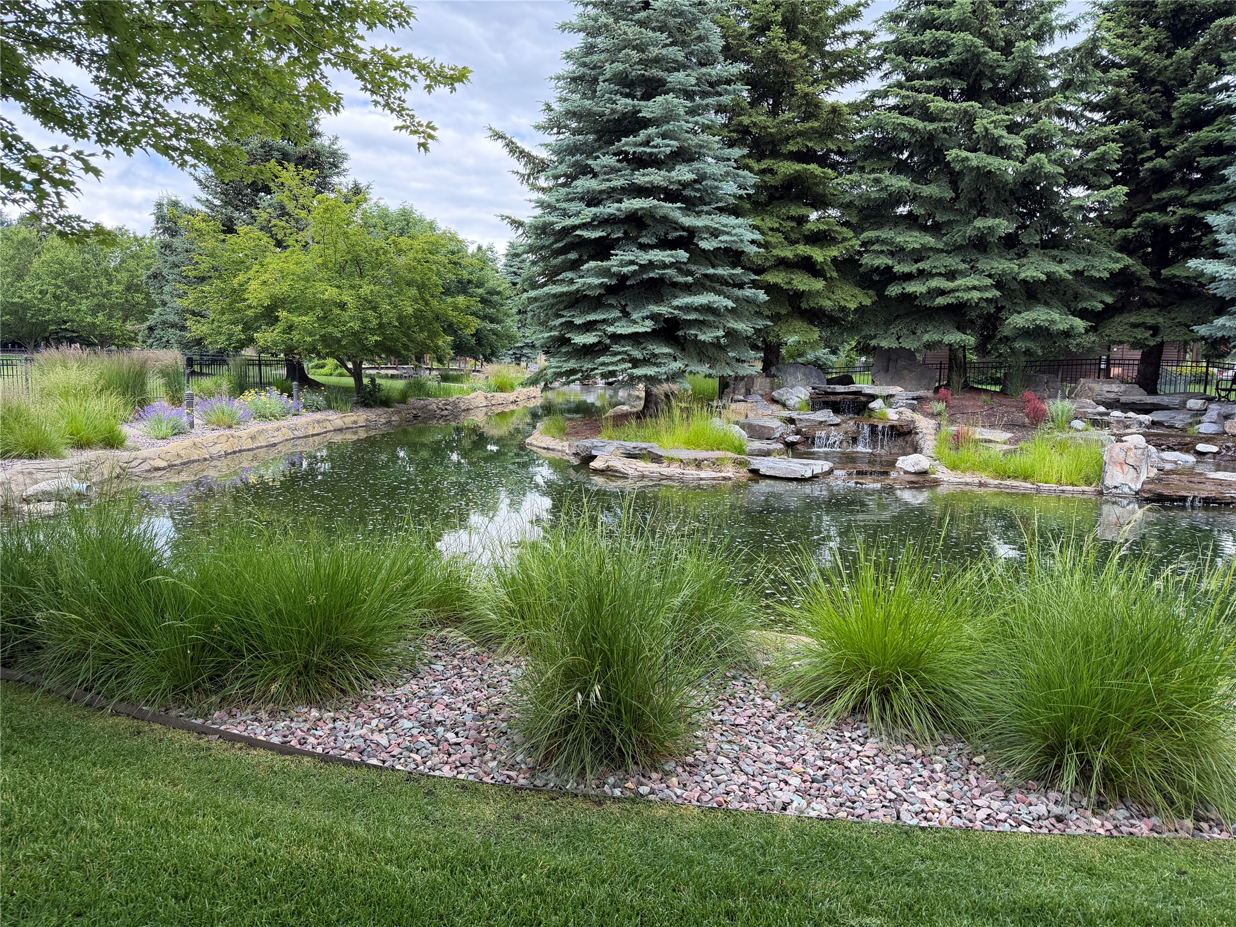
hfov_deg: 71.6
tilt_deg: -6.1
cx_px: 618
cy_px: 464
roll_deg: -1.1
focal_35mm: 24
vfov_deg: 56.8
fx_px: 857
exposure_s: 1/702
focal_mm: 6.76
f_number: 1.78
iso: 100
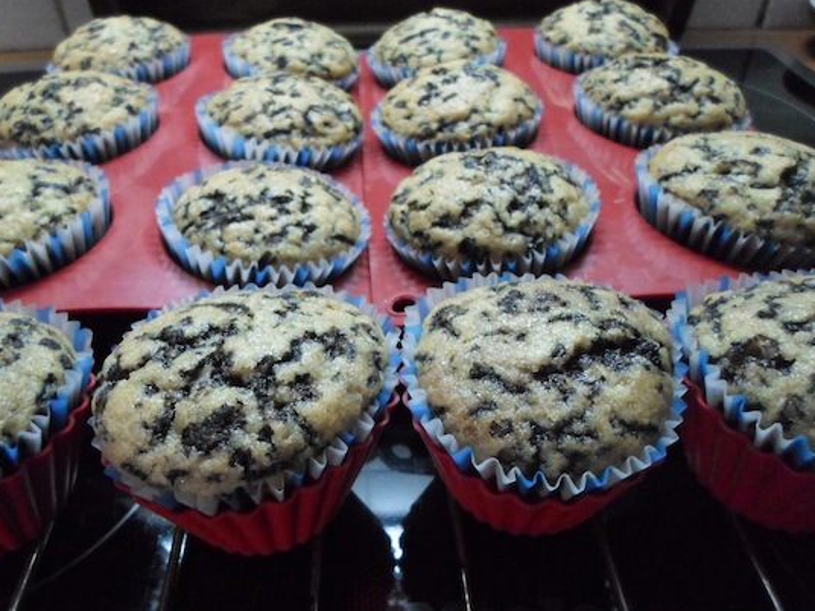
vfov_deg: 49.7
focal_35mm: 28
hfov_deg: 63.3
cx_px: 365
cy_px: 312
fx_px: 659
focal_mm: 4.5
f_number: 2.5
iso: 400
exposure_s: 1/30
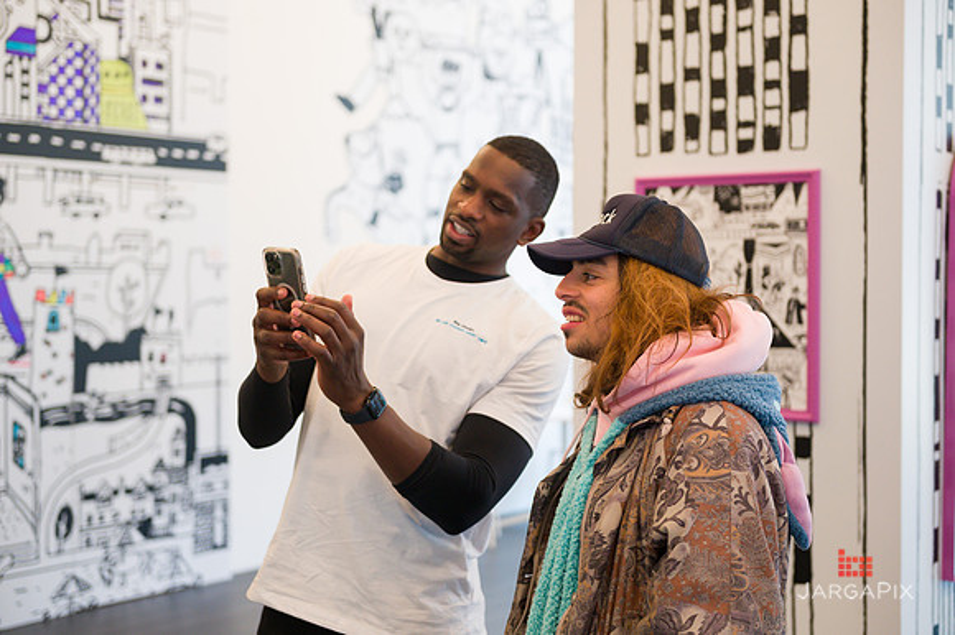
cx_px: 478
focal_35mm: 55
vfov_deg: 24.6
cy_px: 318
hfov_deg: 36.3
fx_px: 1458
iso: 1600
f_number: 3.5
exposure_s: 1/200
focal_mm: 55
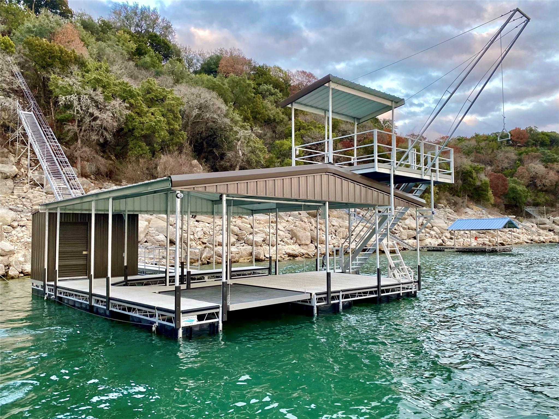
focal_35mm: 26
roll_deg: -1.6
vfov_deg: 53.0
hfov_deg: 67.3
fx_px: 420
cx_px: 280
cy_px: 210
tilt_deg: +3.1
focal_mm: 4.25
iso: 125
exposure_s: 1/121
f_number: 1.8
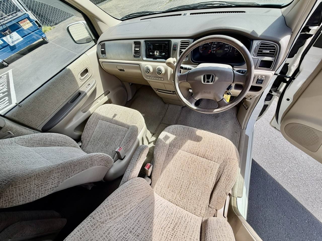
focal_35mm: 14
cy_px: 120
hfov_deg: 102.1
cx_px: 161
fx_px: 130
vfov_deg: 85.7
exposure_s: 1/241
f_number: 2.2
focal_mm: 2.22
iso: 40
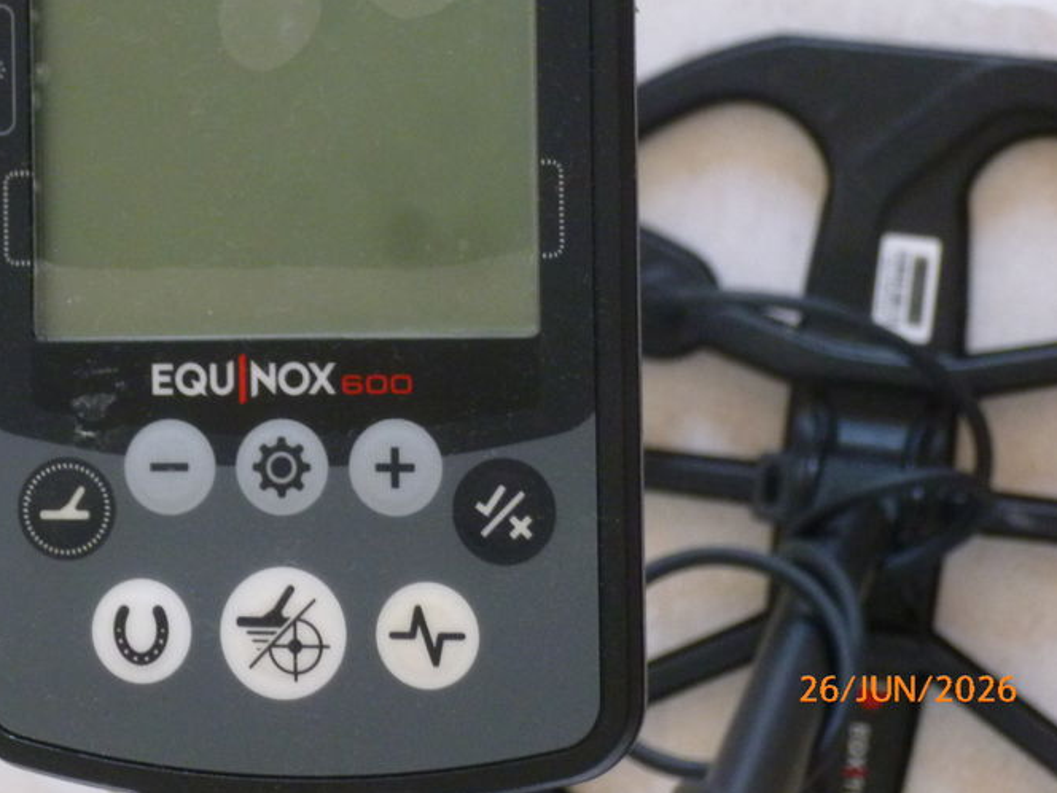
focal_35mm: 110
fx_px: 3359
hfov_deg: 17.8
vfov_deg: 13.4
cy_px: 212
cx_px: 322
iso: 400
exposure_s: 1/15
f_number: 4.7
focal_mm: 13.2
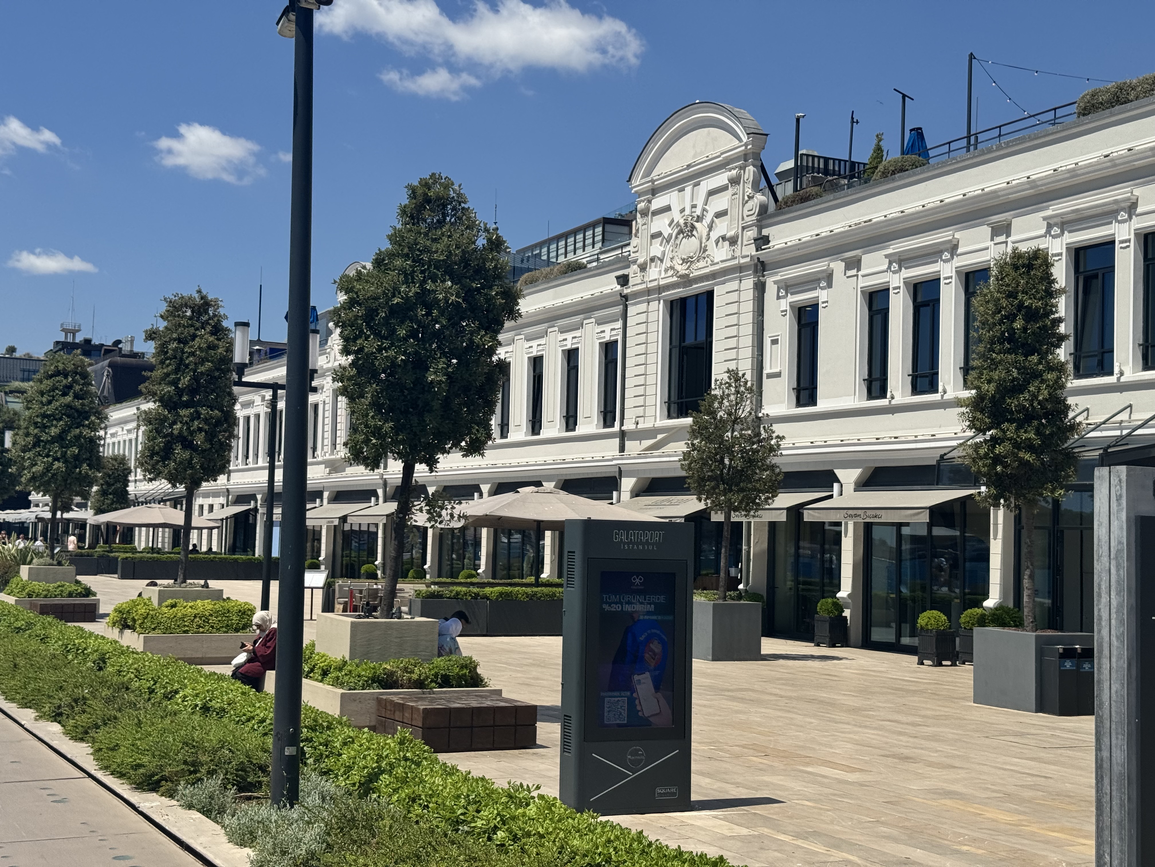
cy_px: 434
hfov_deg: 39.7
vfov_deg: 30.3
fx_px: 1602
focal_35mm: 48
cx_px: 578
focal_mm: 6.76
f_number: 1.78
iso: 64
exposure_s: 1/7092
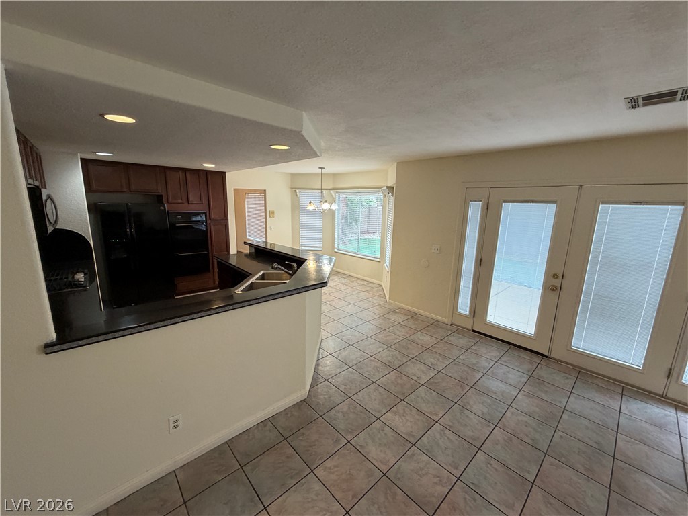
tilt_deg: -10.8
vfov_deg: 85.7
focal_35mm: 14
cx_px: 344
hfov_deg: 102.1
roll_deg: -2.2
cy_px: 258
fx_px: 278
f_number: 2.2
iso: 250
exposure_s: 1/120
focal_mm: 2.22
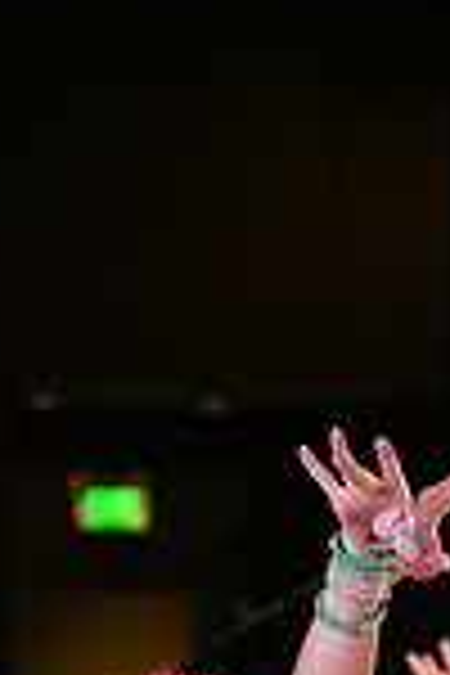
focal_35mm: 430
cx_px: 218
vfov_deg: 4.7
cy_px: 1246
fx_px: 8062
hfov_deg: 3.2
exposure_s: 1/400
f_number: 4
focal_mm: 111
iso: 2500
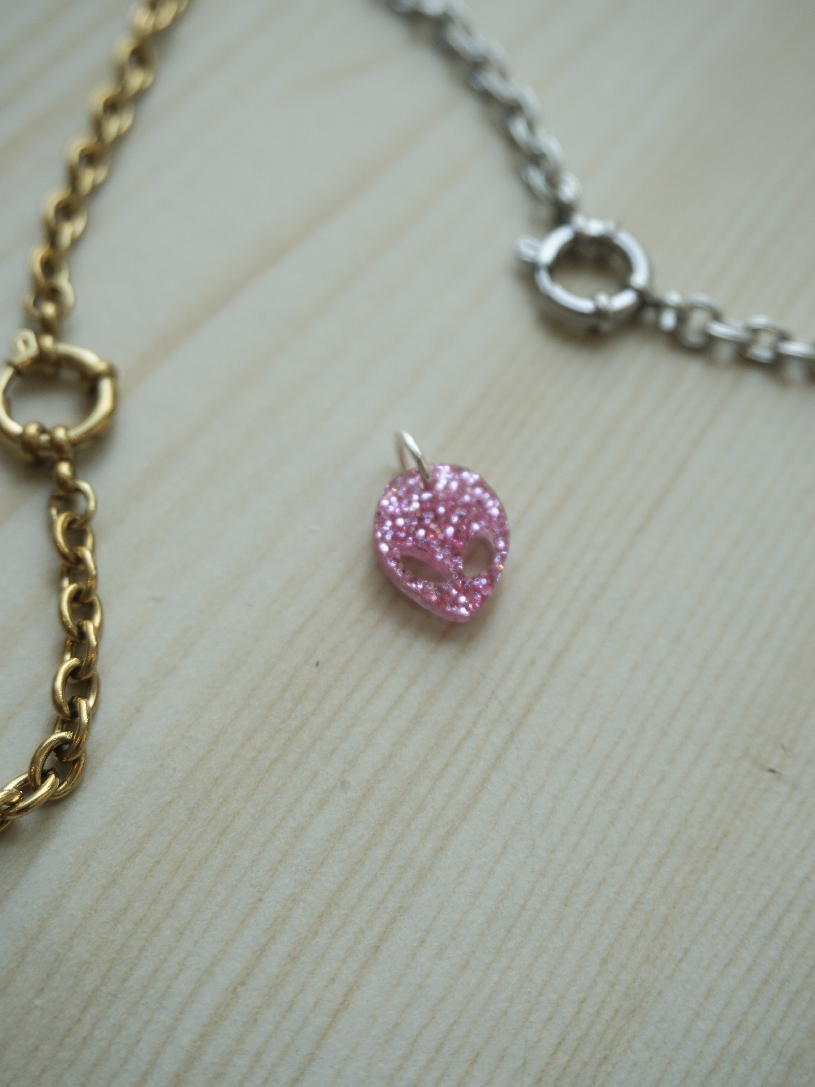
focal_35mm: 45
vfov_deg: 42.5
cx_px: 405
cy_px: 542
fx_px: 1399
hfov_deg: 32.5
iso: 125
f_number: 4.5
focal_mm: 27
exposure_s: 1/160
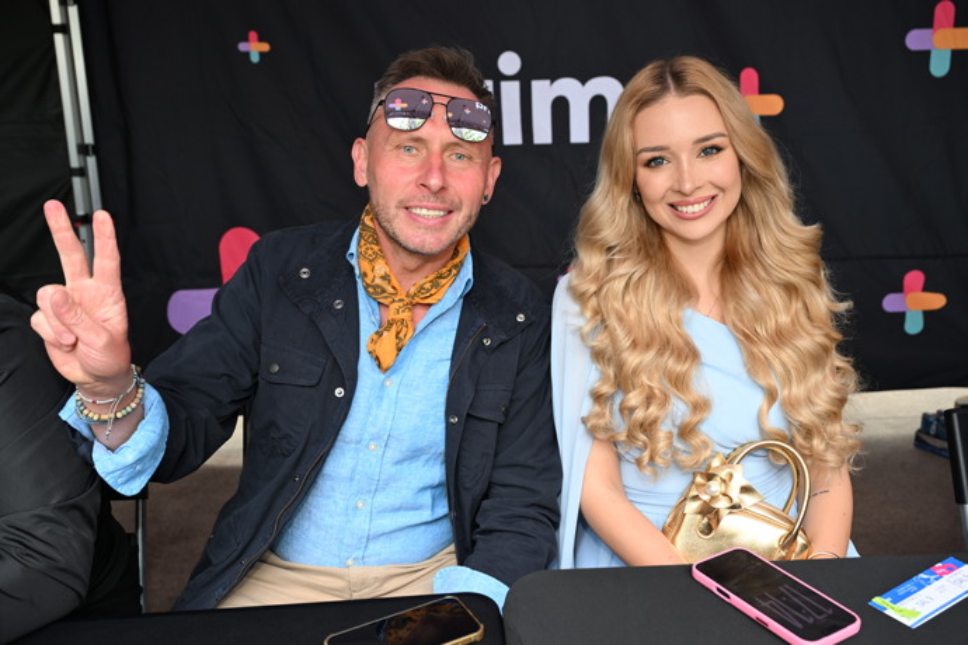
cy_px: 322
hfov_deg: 55.8
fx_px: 914
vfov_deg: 38.9
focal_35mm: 34
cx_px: 484
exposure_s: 1/100
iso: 800
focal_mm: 34
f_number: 5
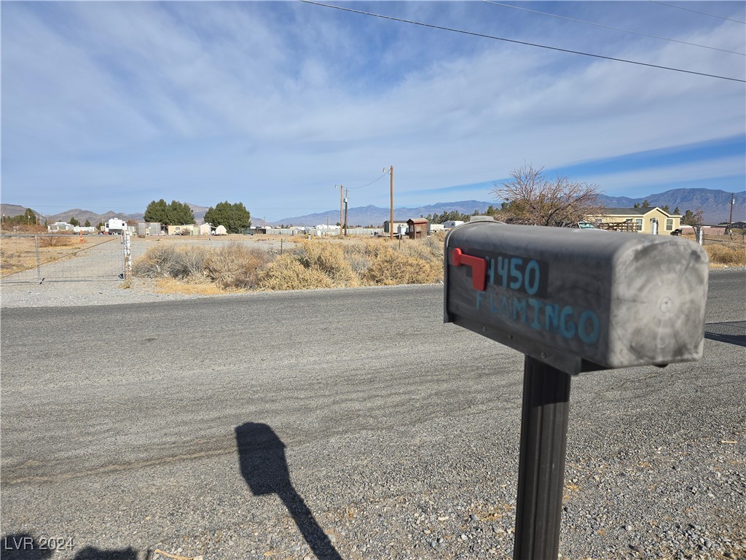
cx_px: 373
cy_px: 280
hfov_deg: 73.9
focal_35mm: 23
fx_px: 496
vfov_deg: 58.9
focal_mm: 6.3
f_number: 1.7
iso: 12
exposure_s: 1/1365
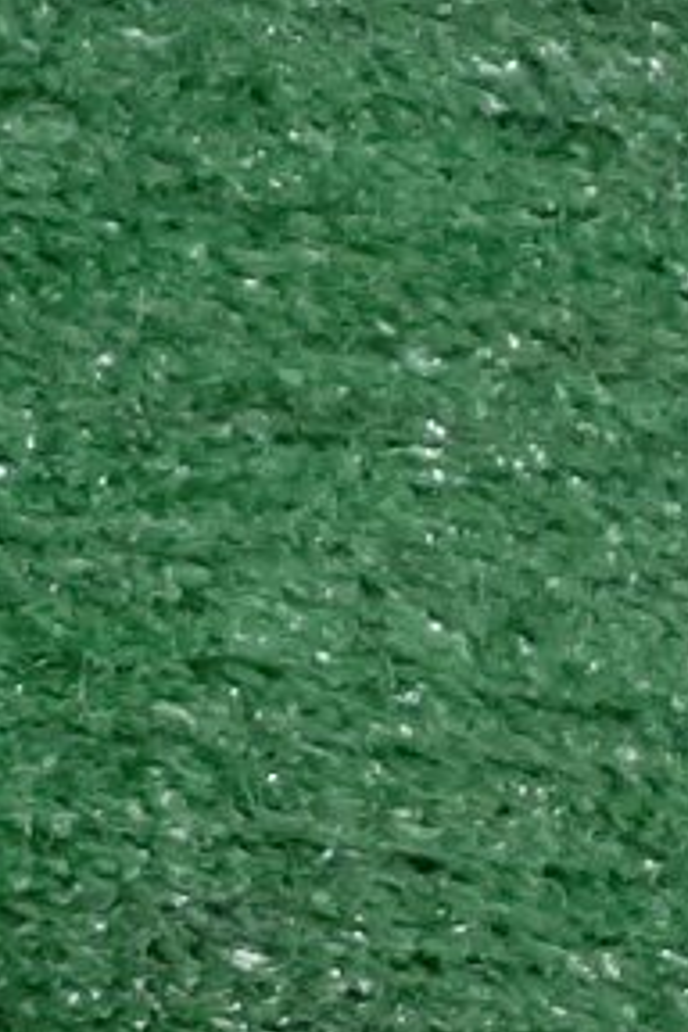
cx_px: -1698
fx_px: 3870
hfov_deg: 8.0
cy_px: 1577
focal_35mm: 135
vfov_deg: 14.2
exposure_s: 1/50
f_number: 1.7
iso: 155
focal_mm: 3.93
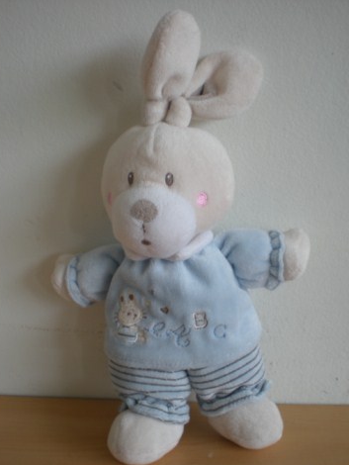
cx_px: 178
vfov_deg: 44.7
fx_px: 564
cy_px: 256
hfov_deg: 34.4
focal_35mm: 42
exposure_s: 1/11
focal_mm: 6.3
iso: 64
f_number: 3.1
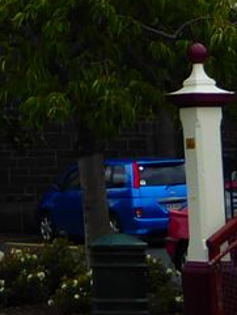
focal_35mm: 186
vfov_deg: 10.0
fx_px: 1696
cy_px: -268
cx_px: -120
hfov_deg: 7.8
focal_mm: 5
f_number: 3.5
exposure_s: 1/500
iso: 80
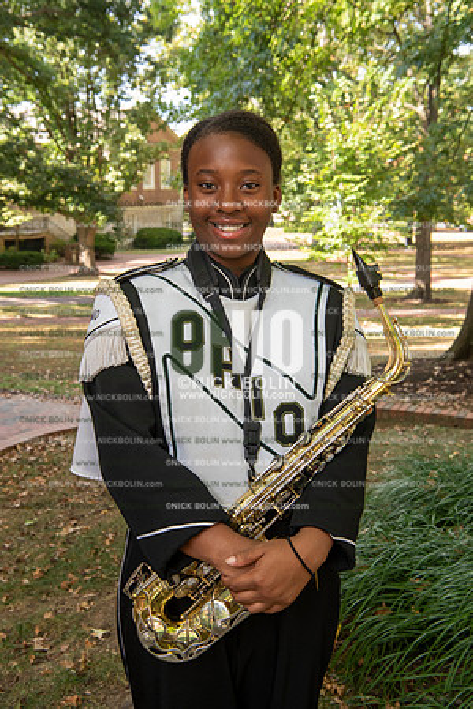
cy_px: 354
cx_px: 236
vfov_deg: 43.6
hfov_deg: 29.9
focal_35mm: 45
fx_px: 887
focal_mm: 45
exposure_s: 1/100
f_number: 8
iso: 500
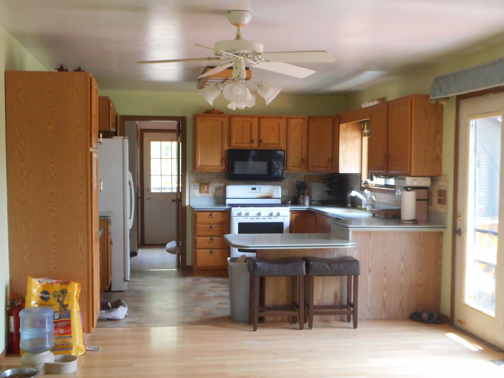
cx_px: 259
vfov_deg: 29.6
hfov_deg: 38.9
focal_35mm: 49
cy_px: 216
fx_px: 713
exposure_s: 1/30
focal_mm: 6.9
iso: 500
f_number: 4.5
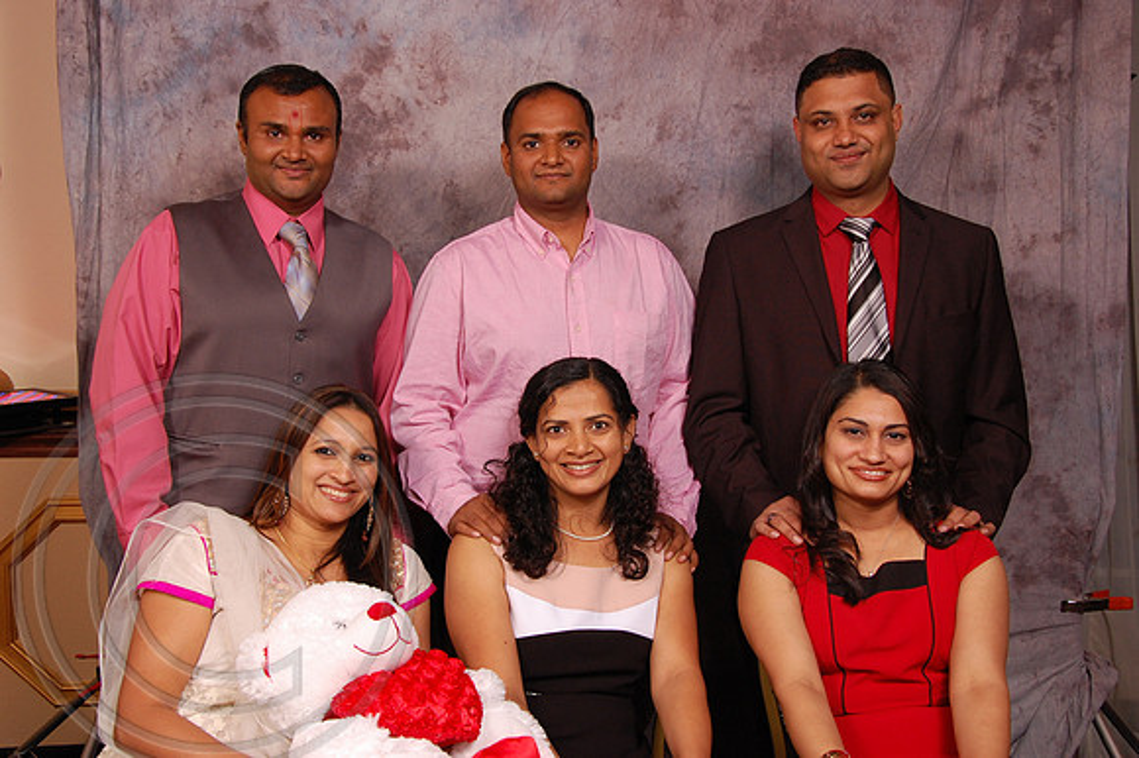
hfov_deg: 43.6
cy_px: 379
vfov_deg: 29.8
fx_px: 1423
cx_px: 570
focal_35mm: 45
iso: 400
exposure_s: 1/200
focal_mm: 30
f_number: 5.6
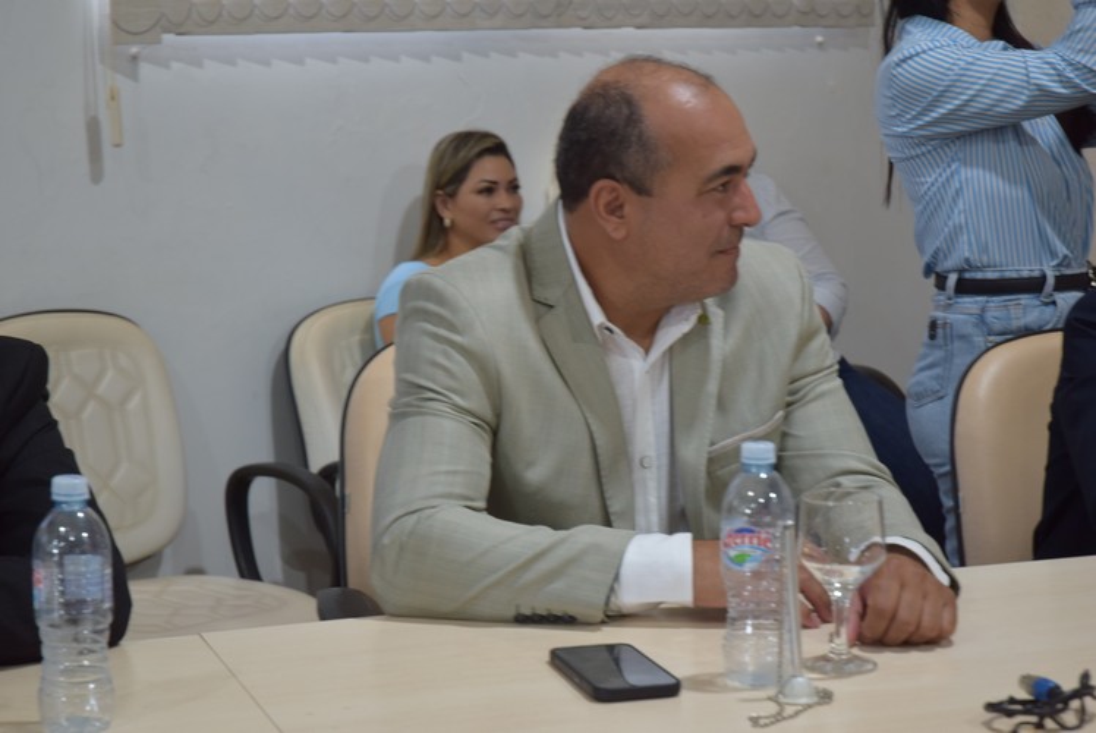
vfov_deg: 16.6
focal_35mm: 82
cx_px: 548
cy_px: 366
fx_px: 2514
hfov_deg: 24.6
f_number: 4.5
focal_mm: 55
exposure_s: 1/60
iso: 500
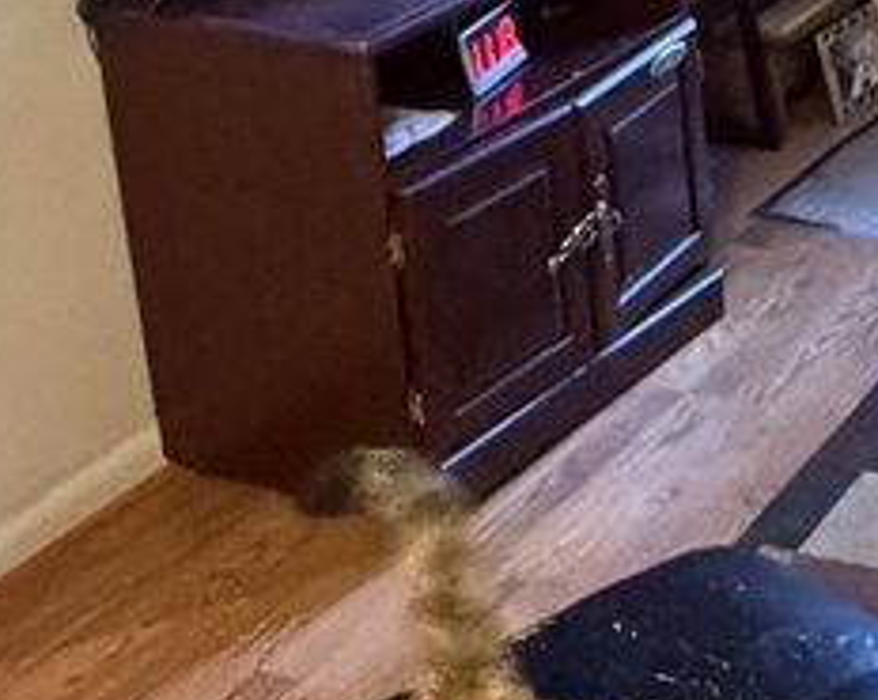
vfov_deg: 17.2
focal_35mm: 85
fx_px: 2206
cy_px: -140
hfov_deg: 21.2
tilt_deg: -14.3
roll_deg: +2.4
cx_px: 1007
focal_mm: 2.22
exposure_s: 1/40
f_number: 2.2
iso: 1000
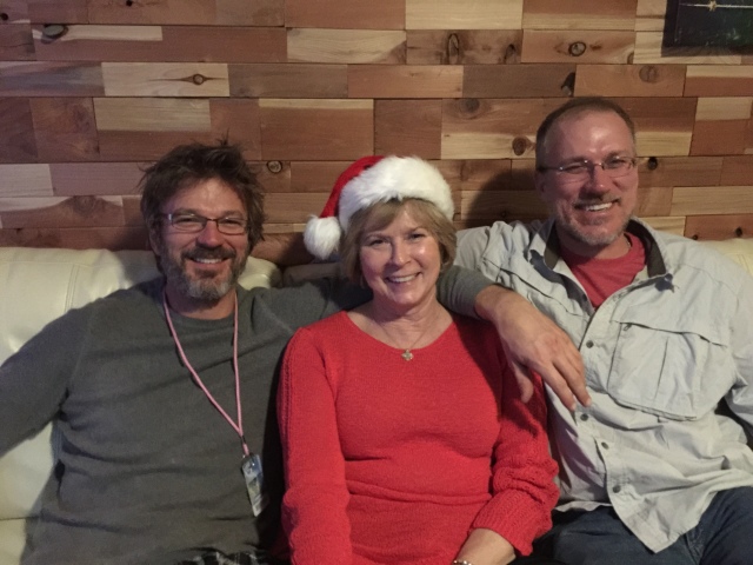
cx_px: 376
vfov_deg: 48.2
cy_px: 282
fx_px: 631
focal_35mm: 29
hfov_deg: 61.7
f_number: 2.2
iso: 320
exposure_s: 1/4
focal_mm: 4.15
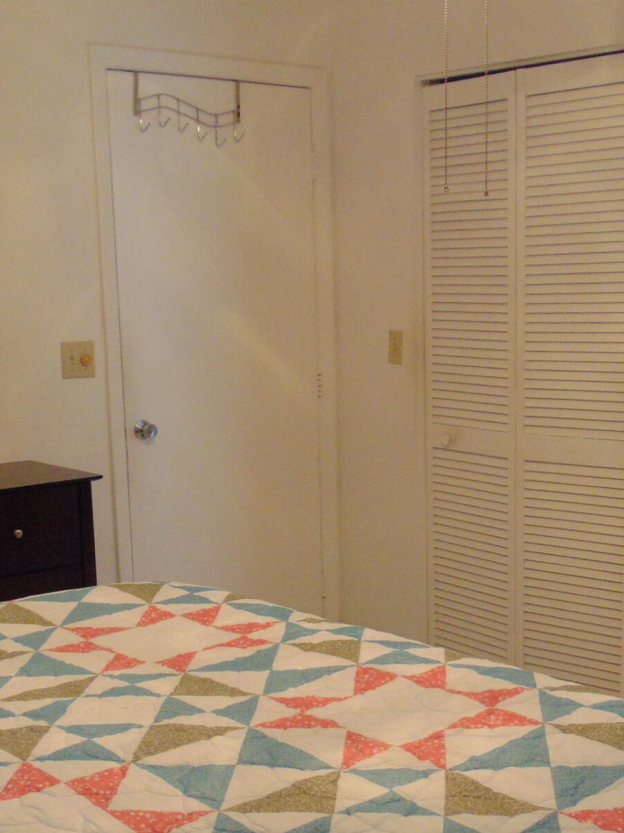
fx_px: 1298
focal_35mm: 54
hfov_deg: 27.0
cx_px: 382
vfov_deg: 35.1
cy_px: 581
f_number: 3
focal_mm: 4.5
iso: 250
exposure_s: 1/30
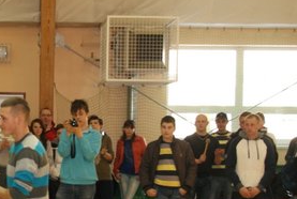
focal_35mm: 90
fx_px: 744
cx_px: 6
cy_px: 98
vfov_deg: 15.3
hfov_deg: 21.8
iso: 400
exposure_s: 1/60
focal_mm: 26
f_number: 5.6
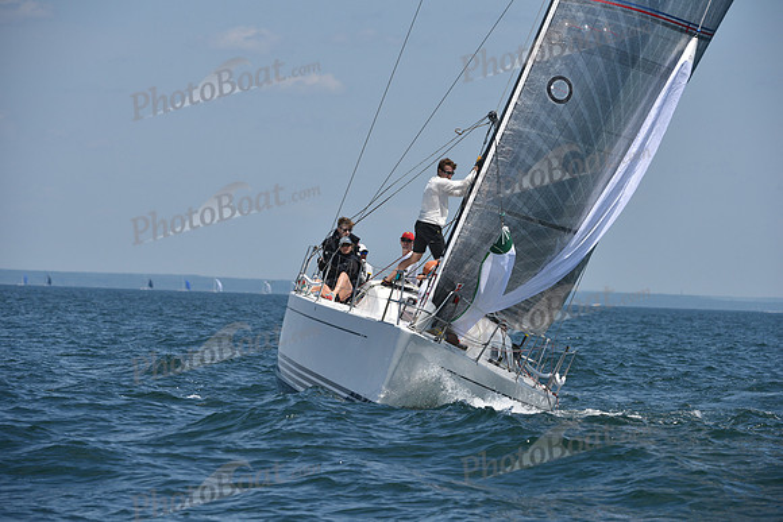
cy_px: 261
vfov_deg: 5.1
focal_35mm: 270
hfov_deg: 7.6
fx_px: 5874
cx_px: 392
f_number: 8
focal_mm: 270
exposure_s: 1/1600
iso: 320
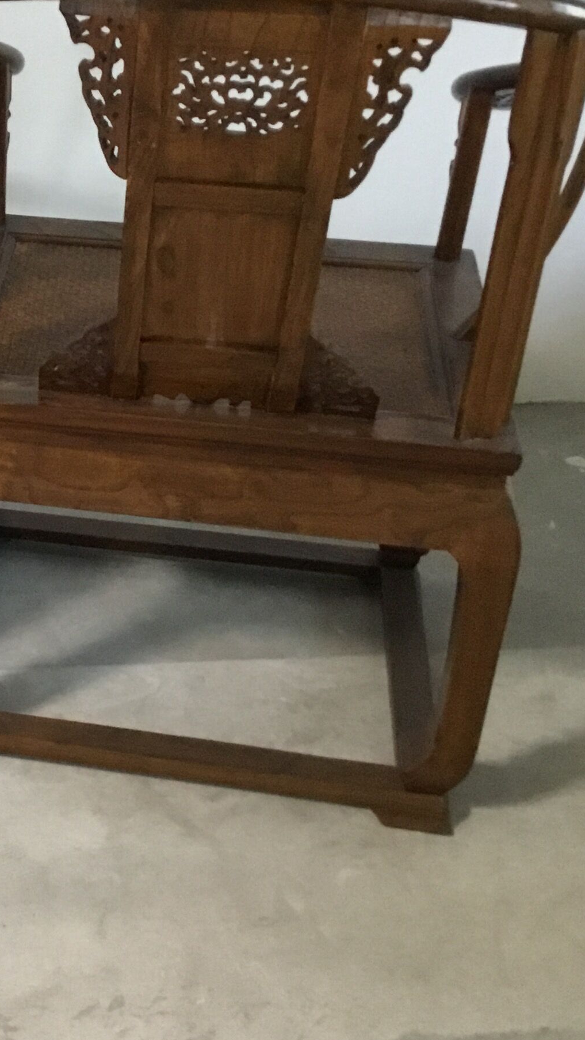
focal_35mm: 61
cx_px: -132
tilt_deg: -29.3
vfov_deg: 34.2
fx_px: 1681
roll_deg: +0.7
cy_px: 399
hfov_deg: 18.6
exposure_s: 1/25
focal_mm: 3.3
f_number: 2.4
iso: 250
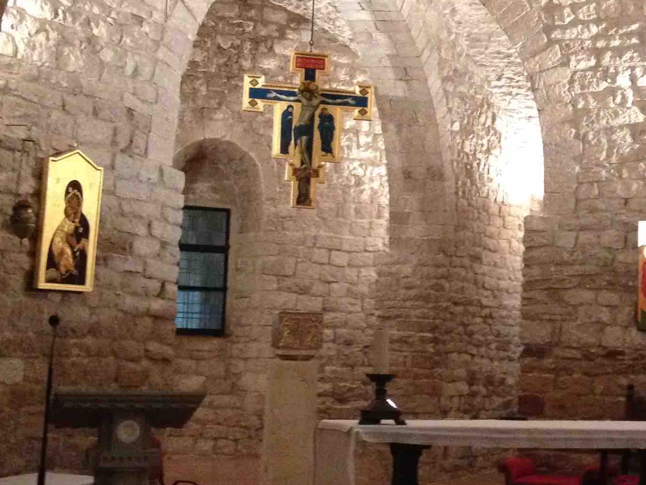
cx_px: 529
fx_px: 1568
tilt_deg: +5.9
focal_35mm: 84
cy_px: 211
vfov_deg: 17.6
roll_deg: -2.5
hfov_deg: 22.9
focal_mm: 4.28
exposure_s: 1/20
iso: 400
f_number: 2.4
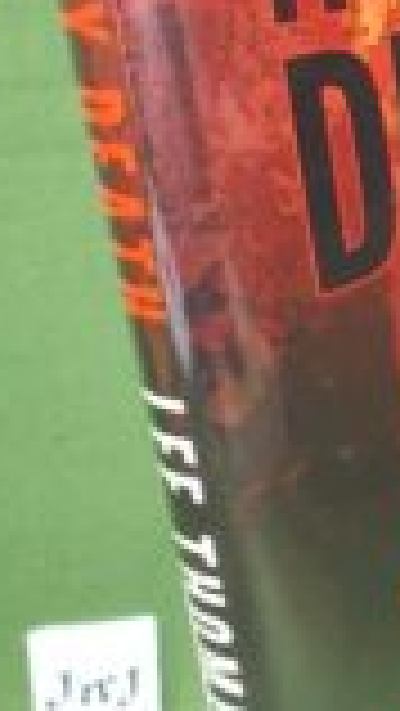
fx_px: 1432
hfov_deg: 15.3
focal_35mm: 76
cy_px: 223
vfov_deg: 27.6
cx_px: 483
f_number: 3.4
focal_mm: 5.3
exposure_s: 1/25
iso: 200
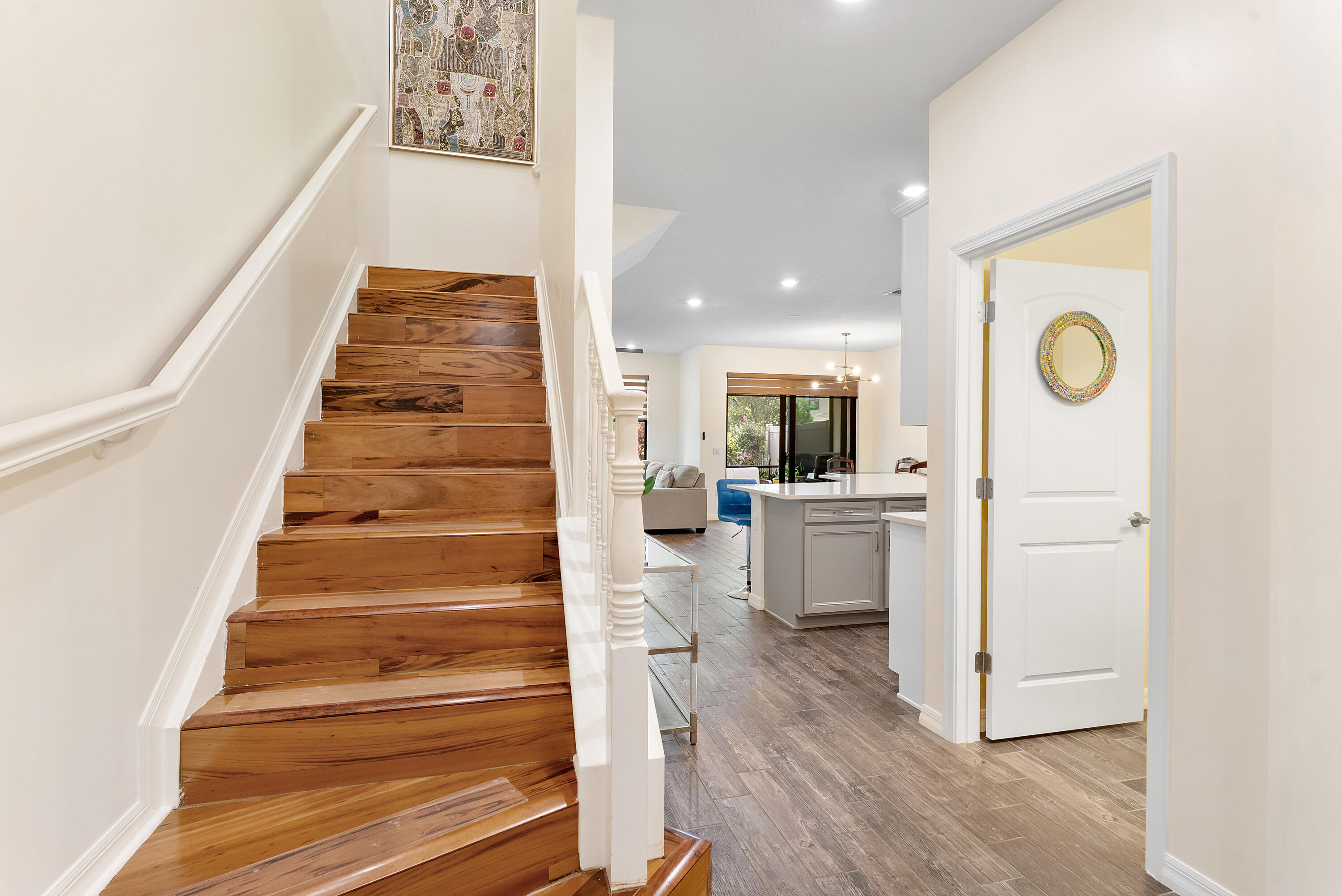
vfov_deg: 71.1
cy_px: 448
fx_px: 626
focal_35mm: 17
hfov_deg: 93.9
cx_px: 671
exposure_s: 1/15
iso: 500
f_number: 9
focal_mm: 16.8
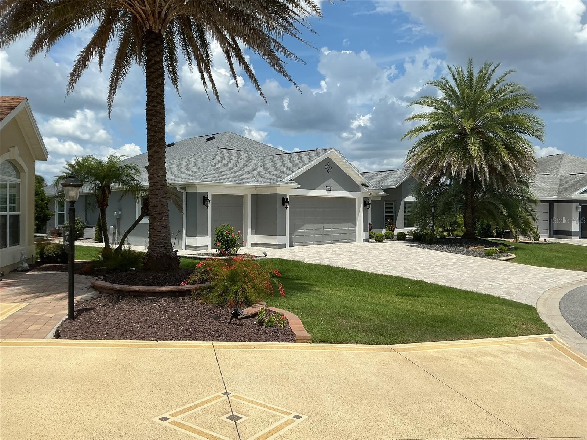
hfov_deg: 61.7
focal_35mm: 29
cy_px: 220
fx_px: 492
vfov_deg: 48.2
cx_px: 294
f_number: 1.8
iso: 25
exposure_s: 1/3788
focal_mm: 3
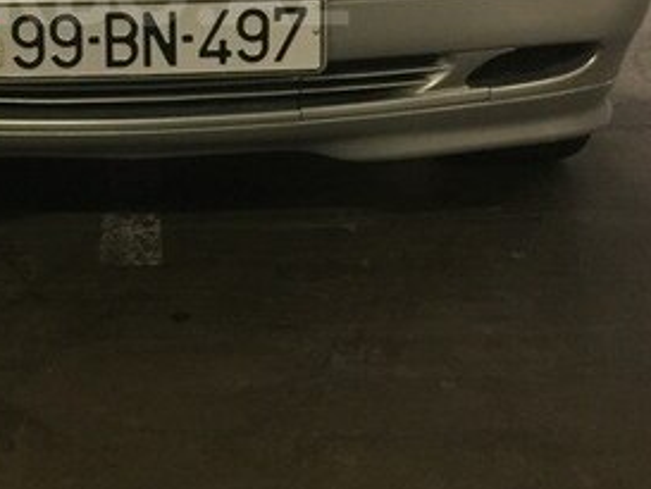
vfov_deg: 20.3
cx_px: 105
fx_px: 1317
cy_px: -11
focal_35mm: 70
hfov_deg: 27.1
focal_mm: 4.15
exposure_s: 1/25
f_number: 2.2
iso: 250
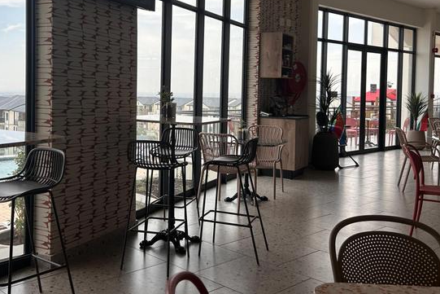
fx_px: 489
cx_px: 165
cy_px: 102
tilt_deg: -1.7
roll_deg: -0.4
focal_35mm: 40
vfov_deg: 33.2
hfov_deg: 48.0
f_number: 1.5
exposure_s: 1/1808
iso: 50
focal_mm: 5.7
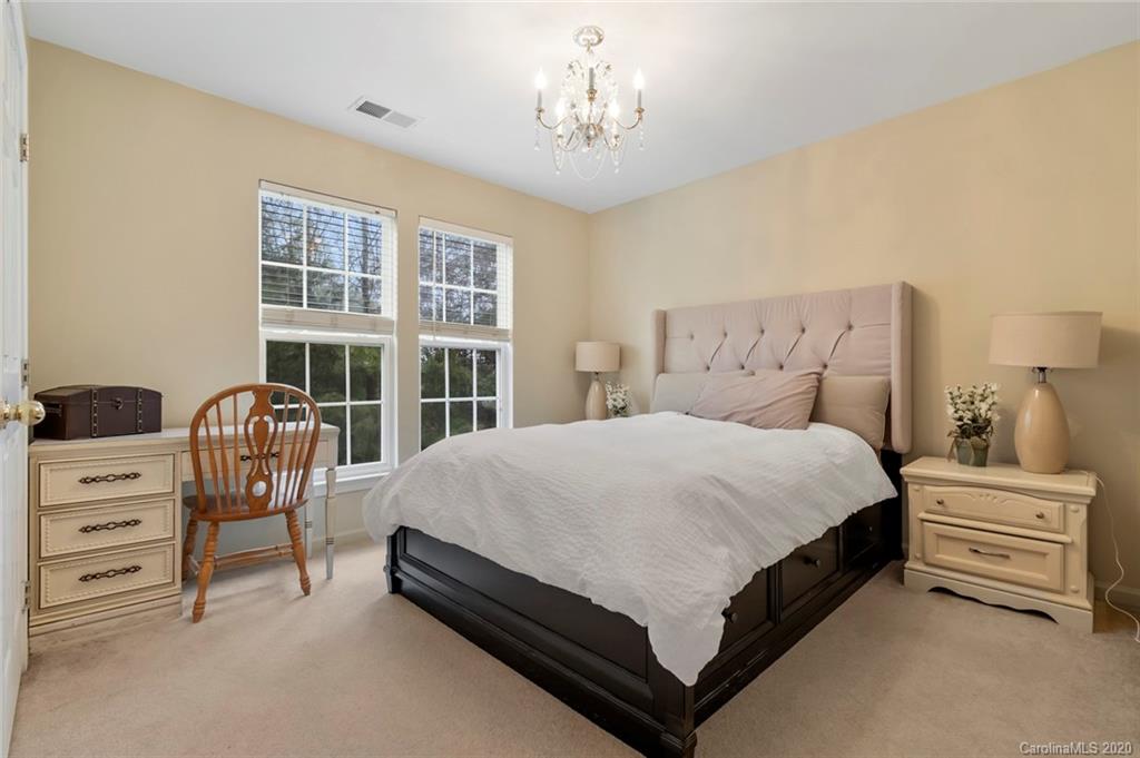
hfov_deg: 100.4
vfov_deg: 77.2
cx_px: 570
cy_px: 379
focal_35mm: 15
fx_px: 475
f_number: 9
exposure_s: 1/2
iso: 800
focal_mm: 10
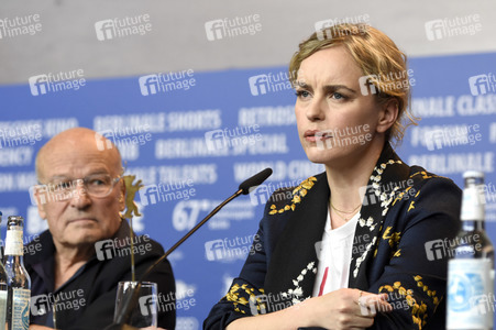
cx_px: 248
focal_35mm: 165
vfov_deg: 8.3
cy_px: 165
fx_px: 2272
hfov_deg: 12.5
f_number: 3.5
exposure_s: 1/400
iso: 1250
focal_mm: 110
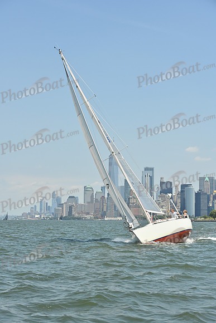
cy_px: 162
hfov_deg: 19.5
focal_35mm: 70
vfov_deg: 28.8
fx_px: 630
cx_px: 108
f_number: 10
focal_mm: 70
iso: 320
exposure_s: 1/1250
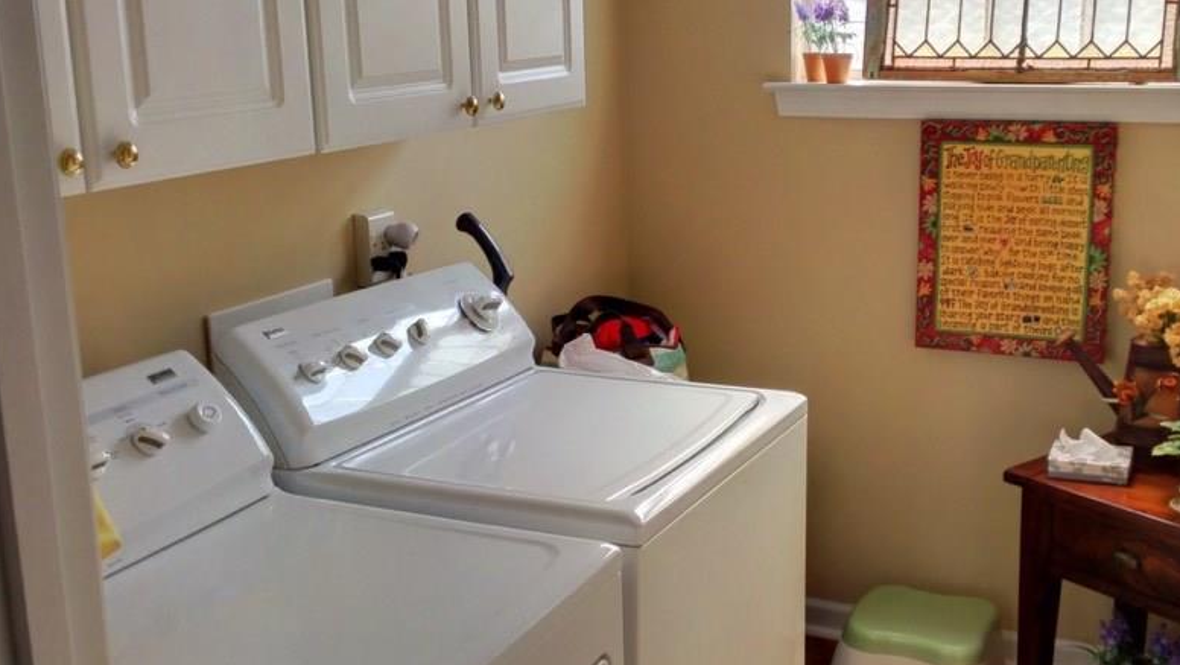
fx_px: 1440
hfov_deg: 44.4
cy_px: 315
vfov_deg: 26.0
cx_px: 698
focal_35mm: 46
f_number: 2.4
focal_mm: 3.3
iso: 32
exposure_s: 1/156
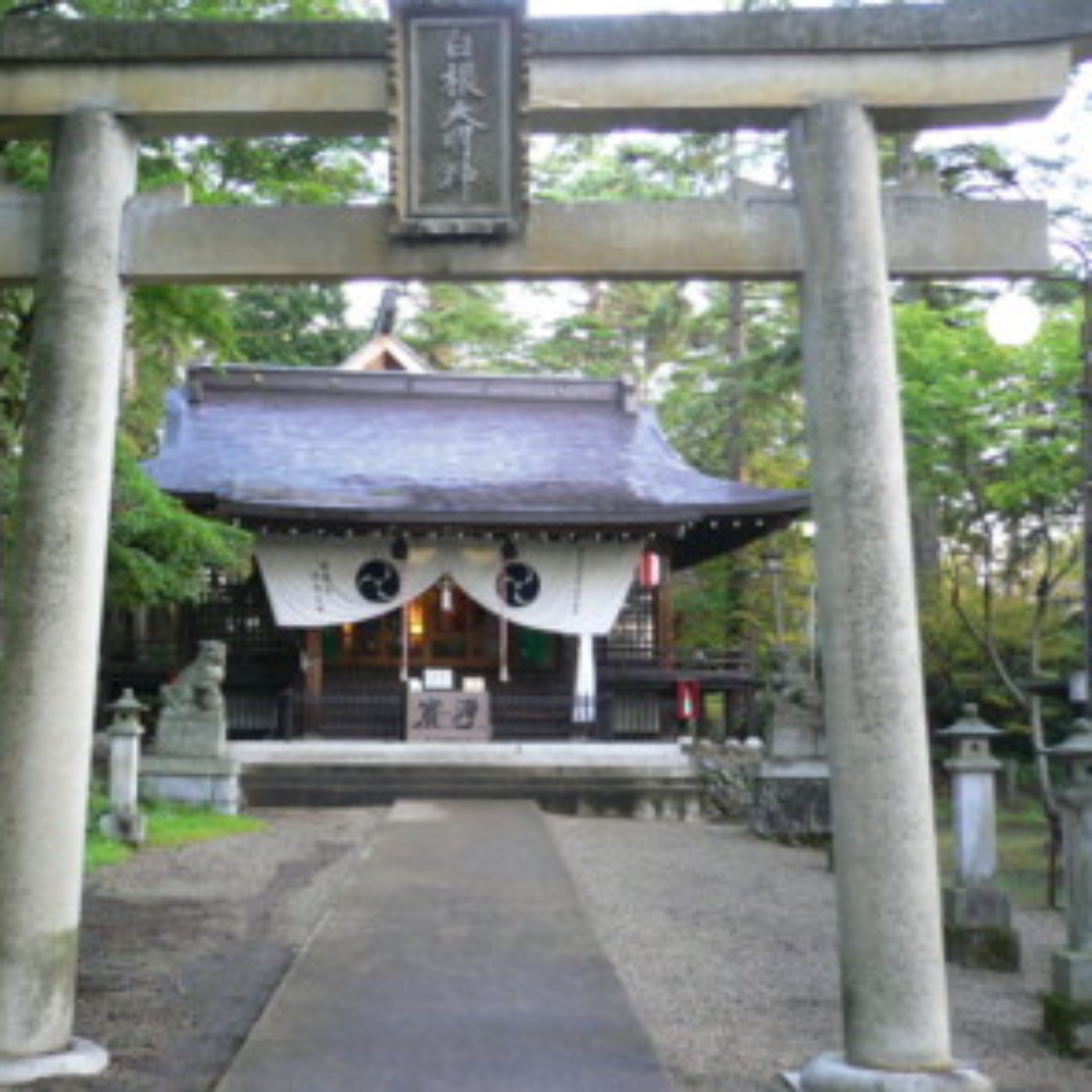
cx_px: 433
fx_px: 1499
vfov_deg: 40.0
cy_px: 540
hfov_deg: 39.8
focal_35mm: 42
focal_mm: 5.8
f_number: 2.8
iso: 200
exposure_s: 1/15
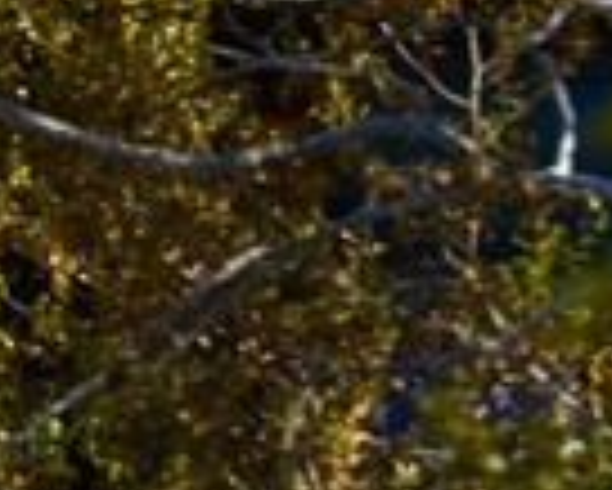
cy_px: -81
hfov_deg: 5.8
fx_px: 5311
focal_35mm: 293
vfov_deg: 5.3
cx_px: -1609
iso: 400
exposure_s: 1/250
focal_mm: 26
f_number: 10
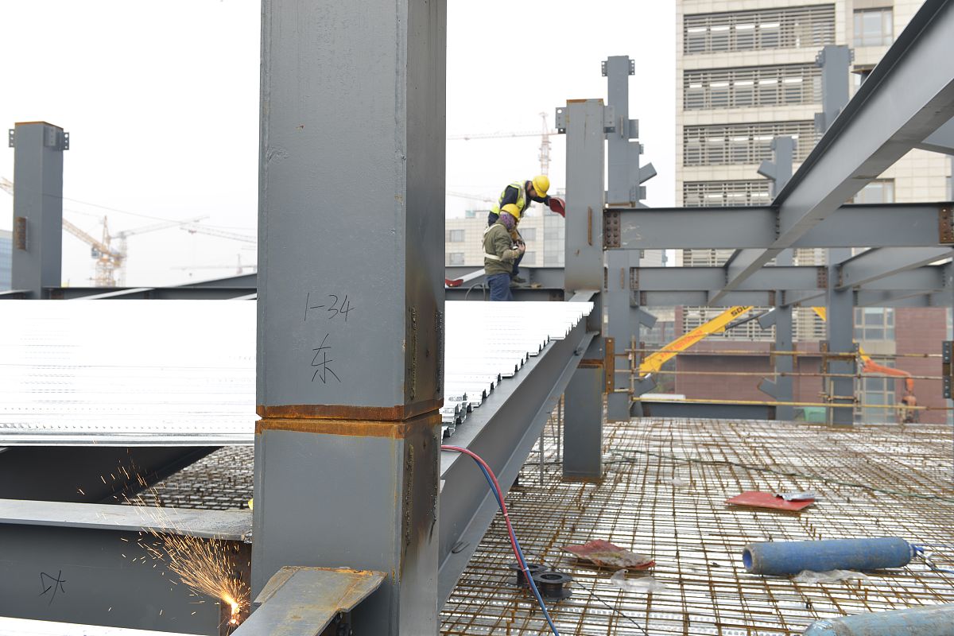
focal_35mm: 34
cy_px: 318
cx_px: 477
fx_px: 901
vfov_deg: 38.9
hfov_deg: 55.8
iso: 100
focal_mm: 34
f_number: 5
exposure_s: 1/100
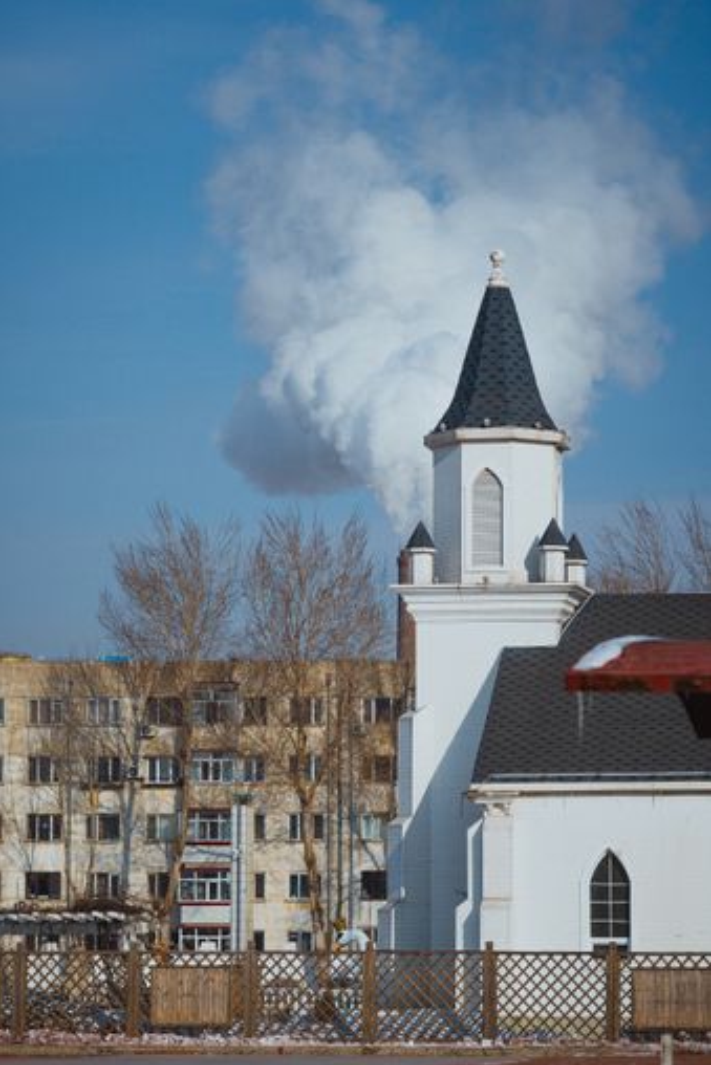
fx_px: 3804
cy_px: 535
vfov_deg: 15.9
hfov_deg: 10.7
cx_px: 356
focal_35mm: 129
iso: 125
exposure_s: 1/4000
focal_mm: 85
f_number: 4
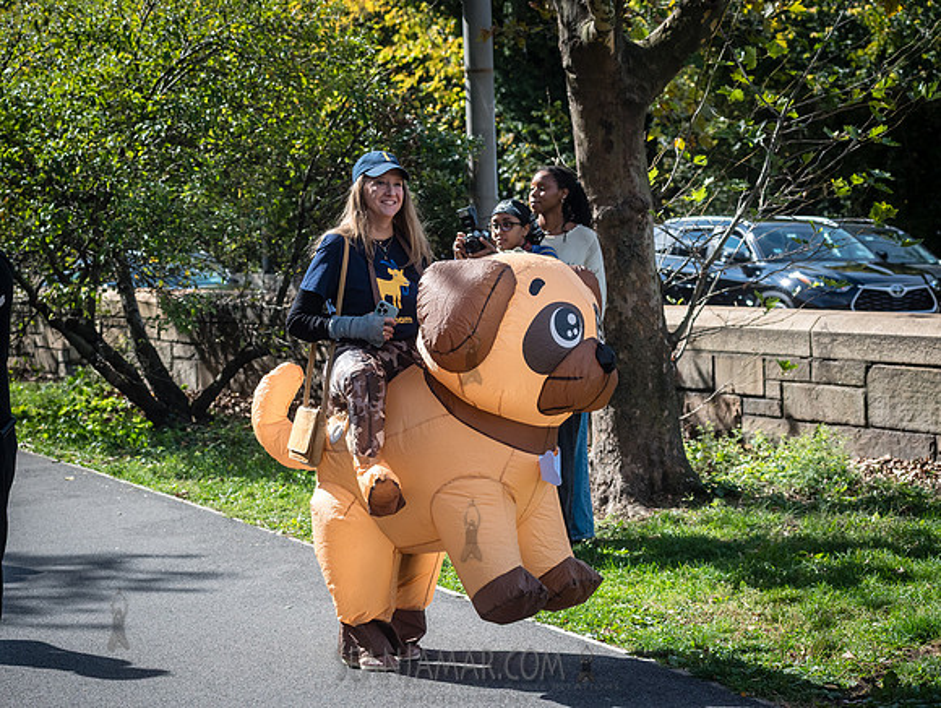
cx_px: 366
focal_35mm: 94
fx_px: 2555
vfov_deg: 15.8
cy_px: 324
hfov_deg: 20.8
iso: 1000
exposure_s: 1/1600
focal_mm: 80
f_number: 6.3
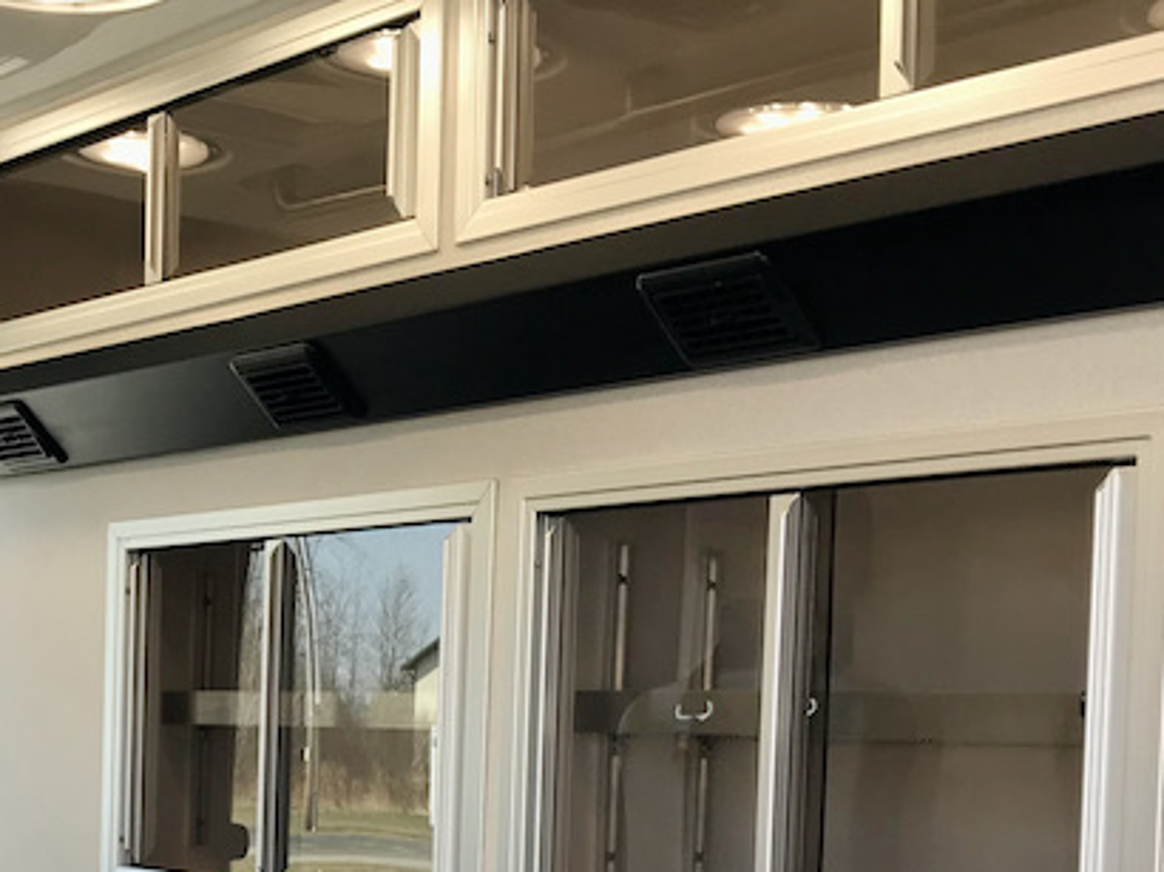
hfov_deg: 27.2
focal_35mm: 70
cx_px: 227
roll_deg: +0.5
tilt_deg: -4.6
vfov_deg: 20.4
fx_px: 2352
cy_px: 863
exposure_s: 1/144
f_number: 1.8
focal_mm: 3.99
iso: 20
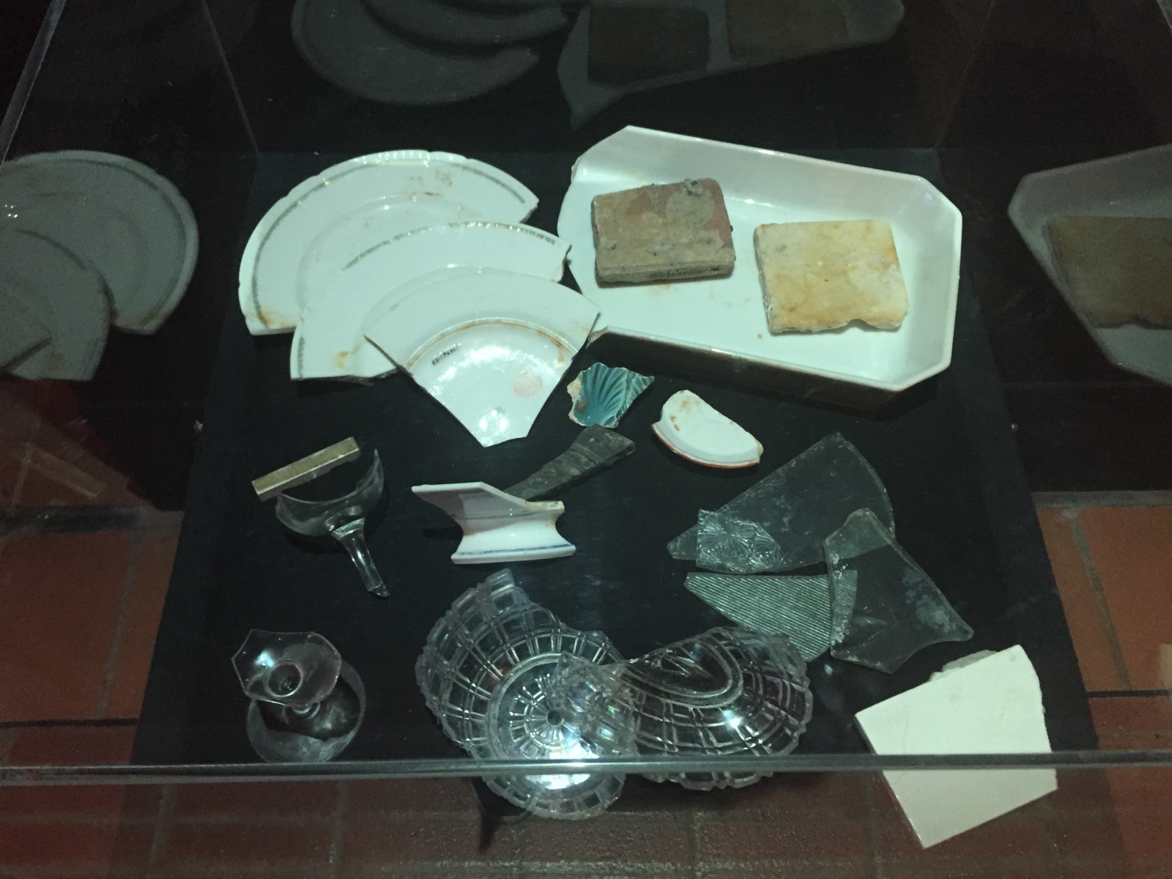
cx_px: 586
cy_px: 440
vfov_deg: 48.2
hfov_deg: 61.7
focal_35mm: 29
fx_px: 982
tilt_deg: -59.4
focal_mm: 4.15
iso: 250
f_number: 2.2
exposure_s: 1/25
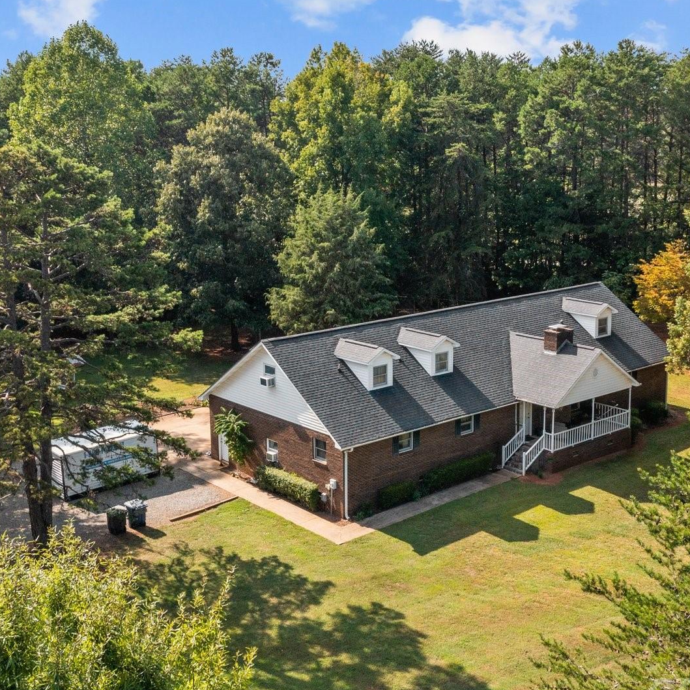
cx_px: 351
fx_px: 1037
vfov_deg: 36.7
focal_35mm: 46
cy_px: 305
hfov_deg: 36.8
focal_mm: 10.26
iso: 100
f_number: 6.3
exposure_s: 1/640
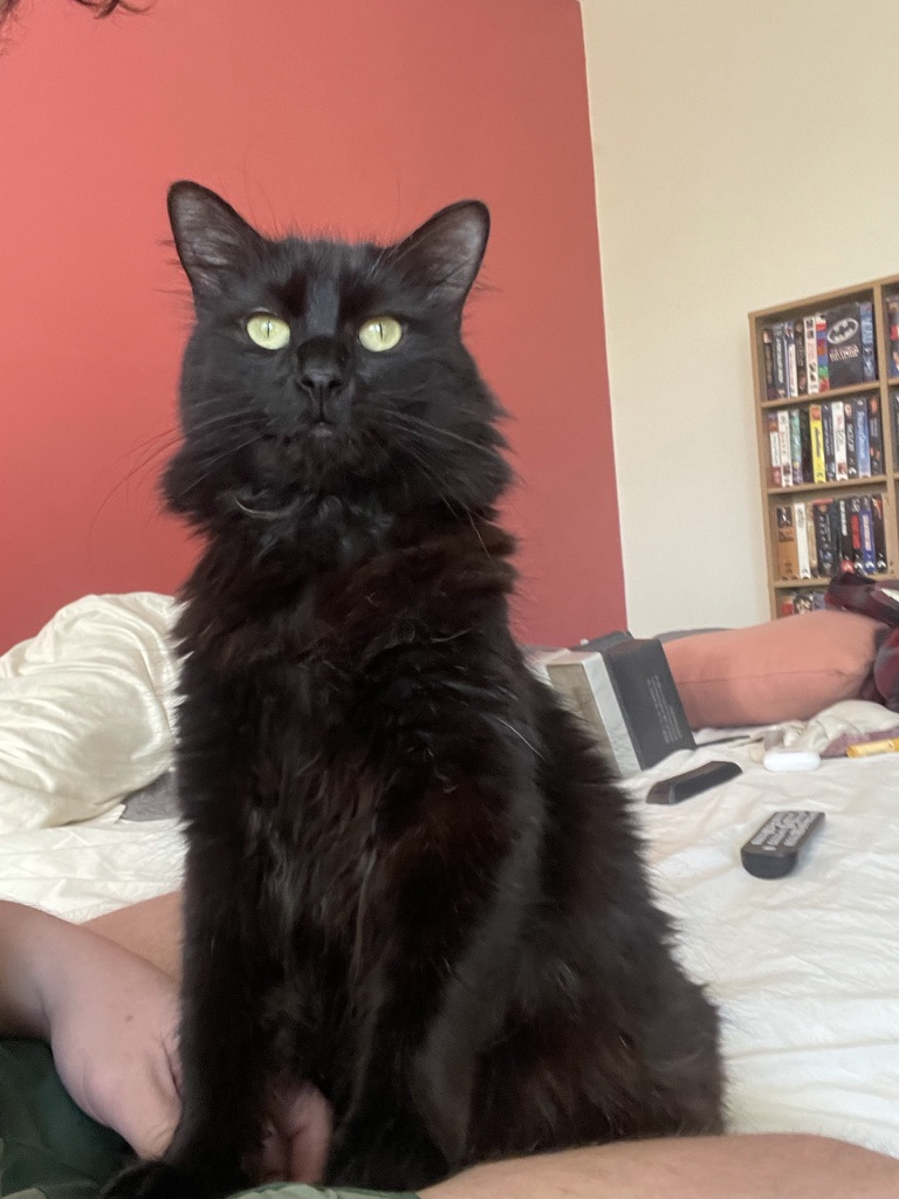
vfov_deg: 60.0
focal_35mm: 30
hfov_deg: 46.8
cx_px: 450
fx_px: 1039
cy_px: 600
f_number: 2.2
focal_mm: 2.71
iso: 400
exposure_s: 1/47
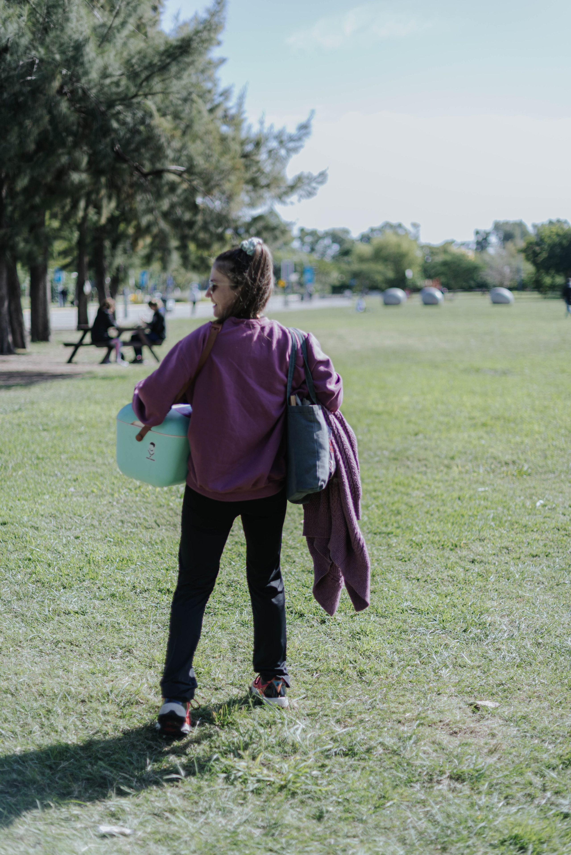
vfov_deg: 39.6
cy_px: 428
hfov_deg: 27.0
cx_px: 286
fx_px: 1188
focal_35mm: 50
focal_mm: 50
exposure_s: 1/1600
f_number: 1.6
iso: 100
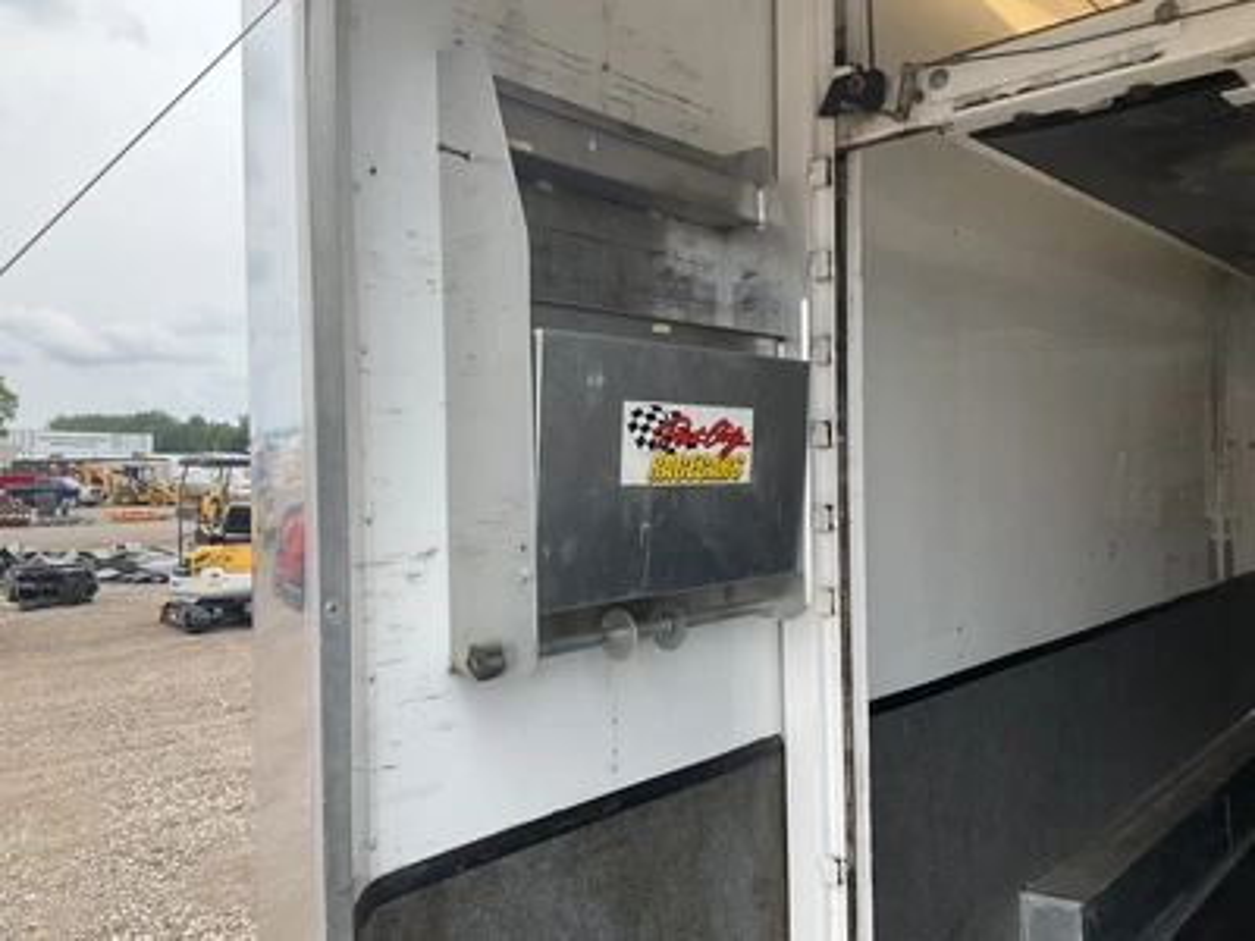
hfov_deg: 61.7
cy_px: 470
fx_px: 1051
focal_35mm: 29
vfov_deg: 48.2
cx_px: 628
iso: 25
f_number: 1.8
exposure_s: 1/415
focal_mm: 3
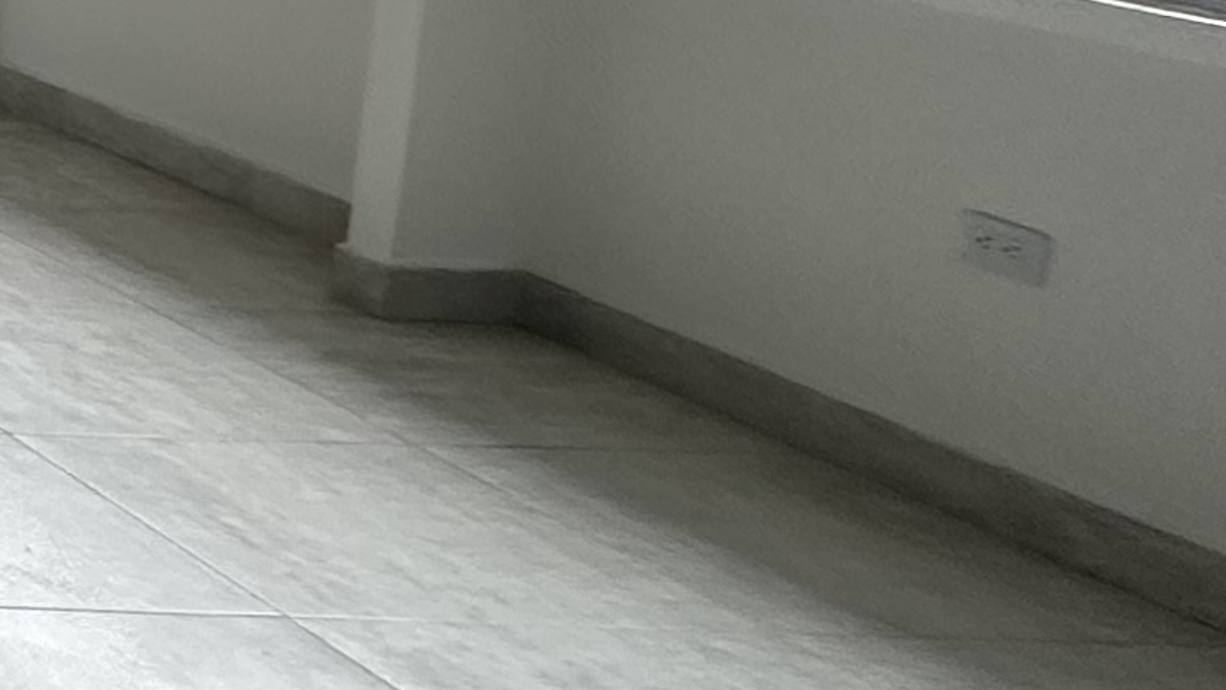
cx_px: -1602
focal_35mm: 73
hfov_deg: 16.0
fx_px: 2374
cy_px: -198
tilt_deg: -8.8
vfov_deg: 15.7
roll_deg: +0.2
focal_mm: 2.22
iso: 125
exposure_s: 1/99
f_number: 2.2
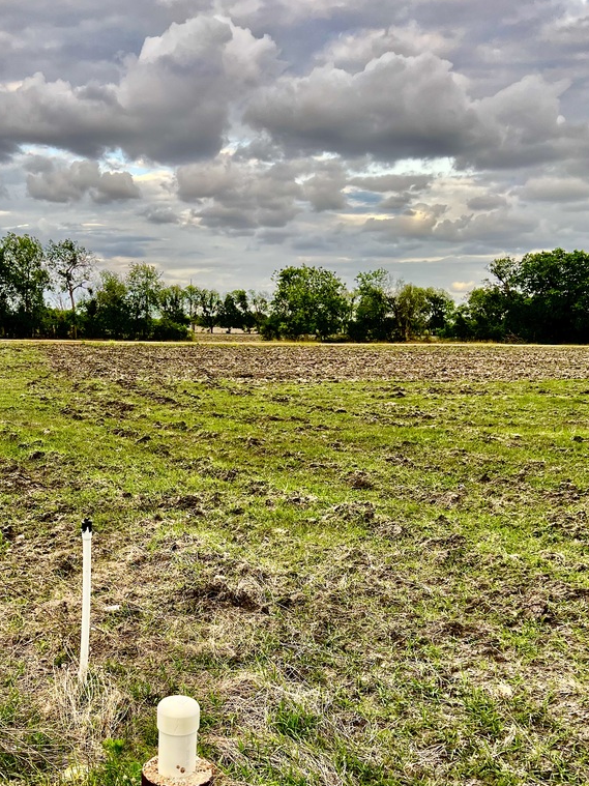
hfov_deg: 38.2
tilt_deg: -15.5
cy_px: 557
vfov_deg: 48.8
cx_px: 194
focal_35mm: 37
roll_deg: -0.8
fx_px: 840
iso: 50
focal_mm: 5.7
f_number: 1.5
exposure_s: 1/397
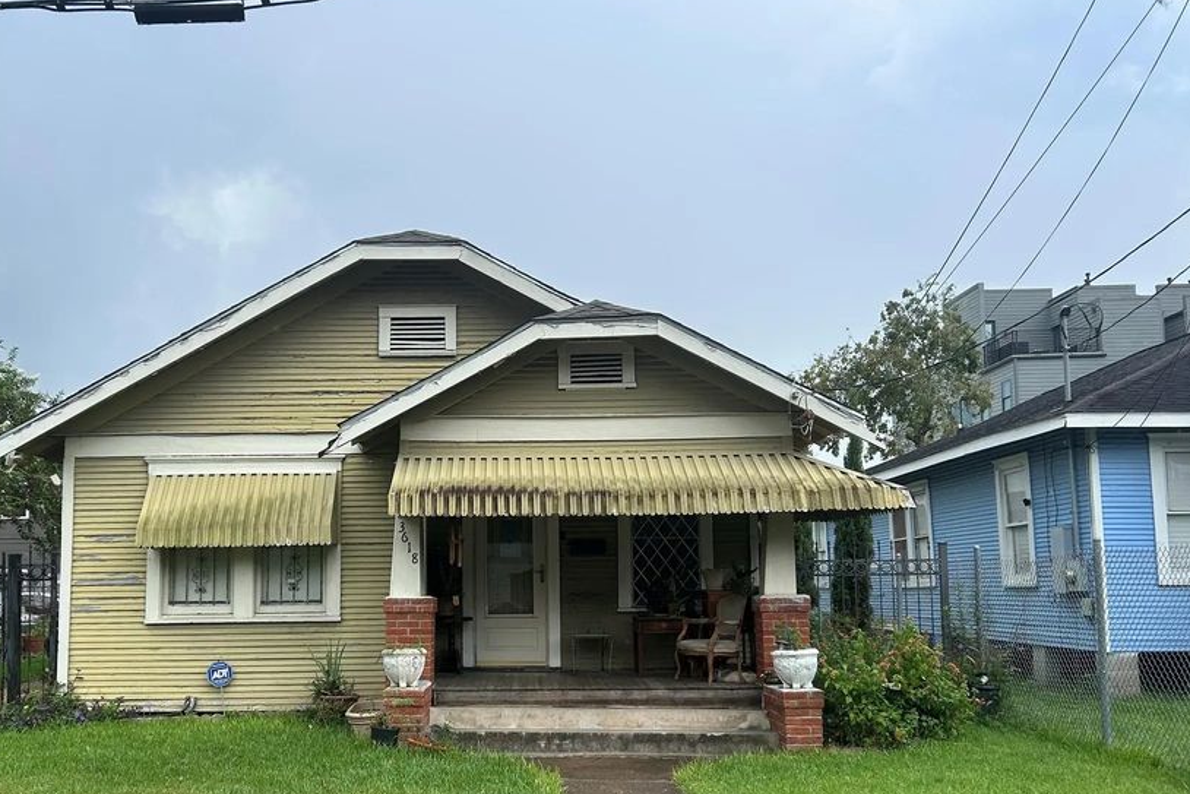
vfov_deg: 38.6
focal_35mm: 34
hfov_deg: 55.5
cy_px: 499
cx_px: 499
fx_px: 1124
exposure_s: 1/1972
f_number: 1.5
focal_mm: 5.7
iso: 50
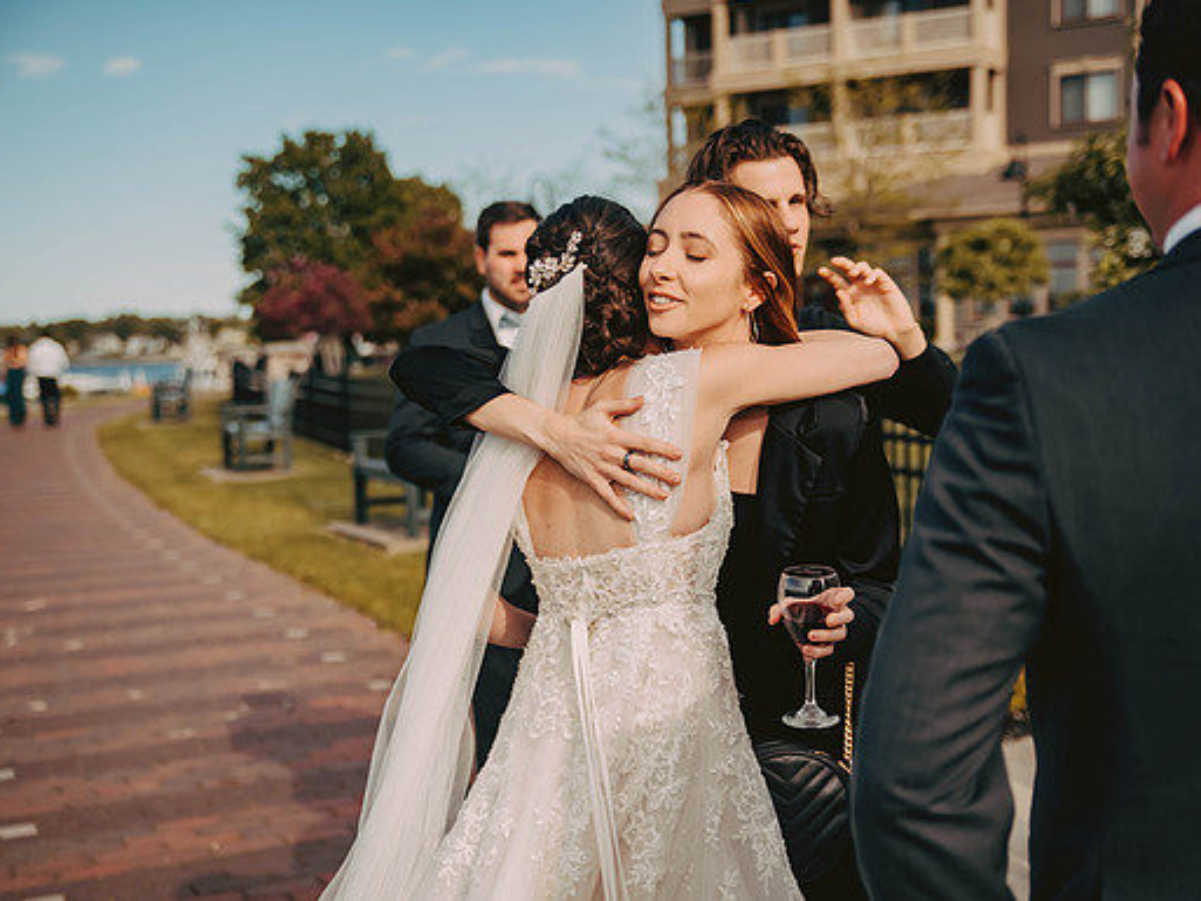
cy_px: 450
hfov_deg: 38.2
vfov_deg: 29.1
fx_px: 1735
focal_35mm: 50
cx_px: 627
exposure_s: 1/4000
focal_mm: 46
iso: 500
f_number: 2.8
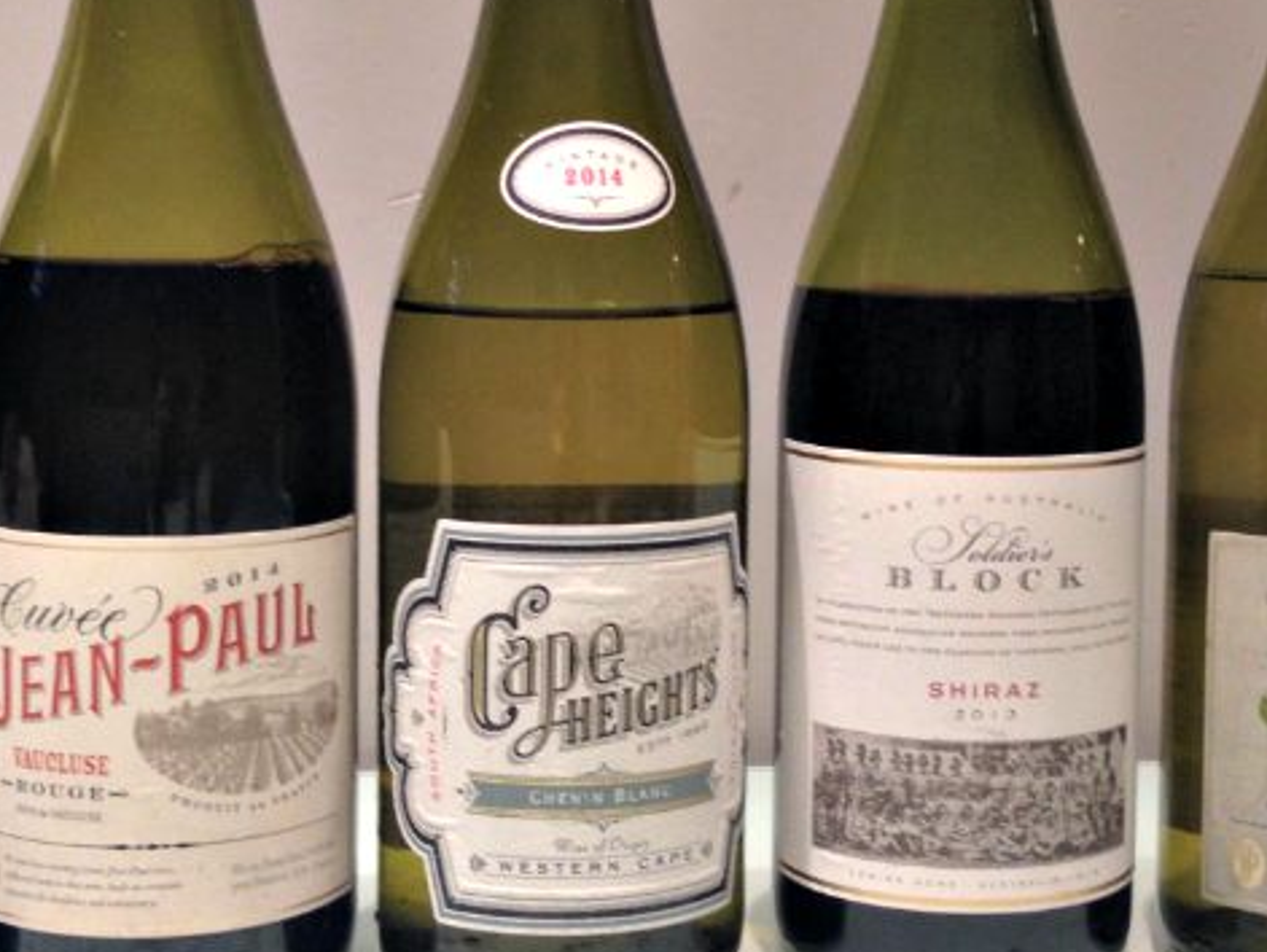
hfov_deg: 44.6
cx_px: 742
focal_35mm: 42
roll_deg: -1.7
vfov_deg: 34.3
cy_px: 414
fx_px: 1538
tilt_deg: -6.0
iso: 80
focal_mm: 4.12
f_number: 2.4
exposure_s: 1/20
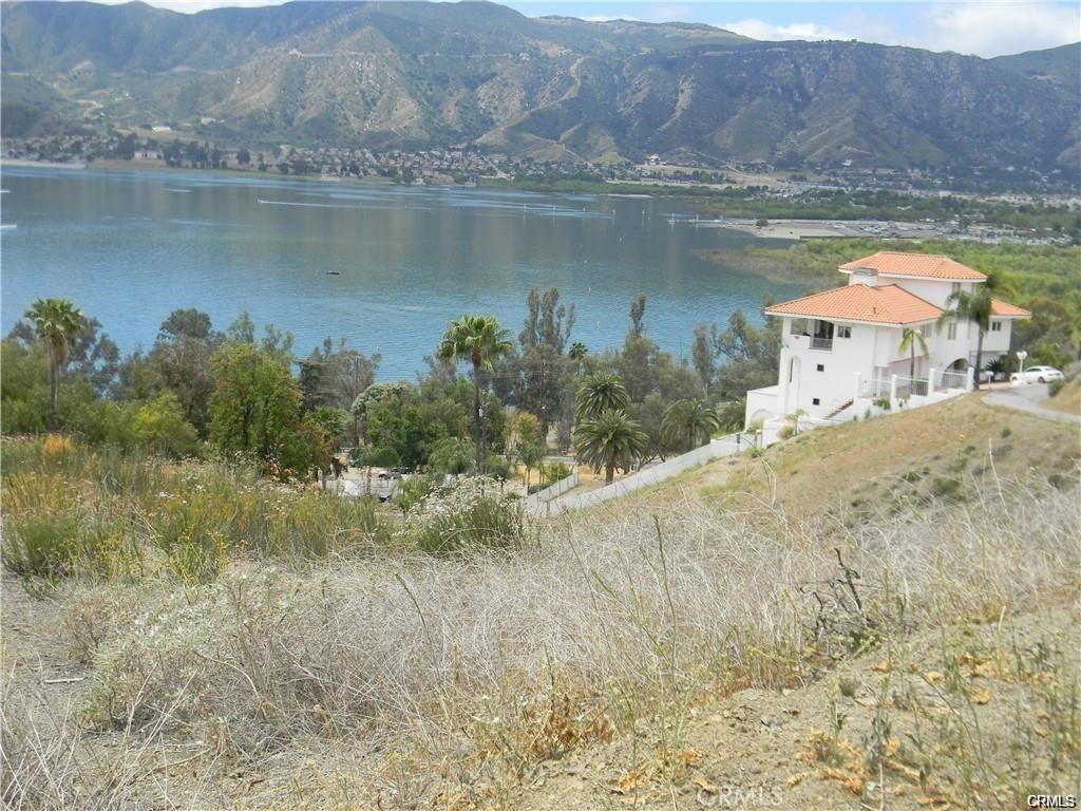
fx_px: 1468
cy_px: 406
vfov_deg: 30.9
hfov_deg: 40.4
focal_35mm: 47
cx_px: 540
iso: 80
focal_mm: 8.6
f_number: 3.9
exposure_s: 1/718
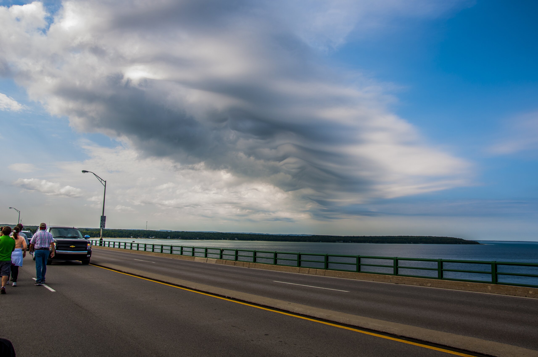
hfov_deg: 67.4
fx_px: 403
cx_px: 269
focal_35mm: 27
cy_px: 178
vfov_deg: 47.8
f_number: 9
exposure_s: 1/200
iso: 100
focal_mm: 18
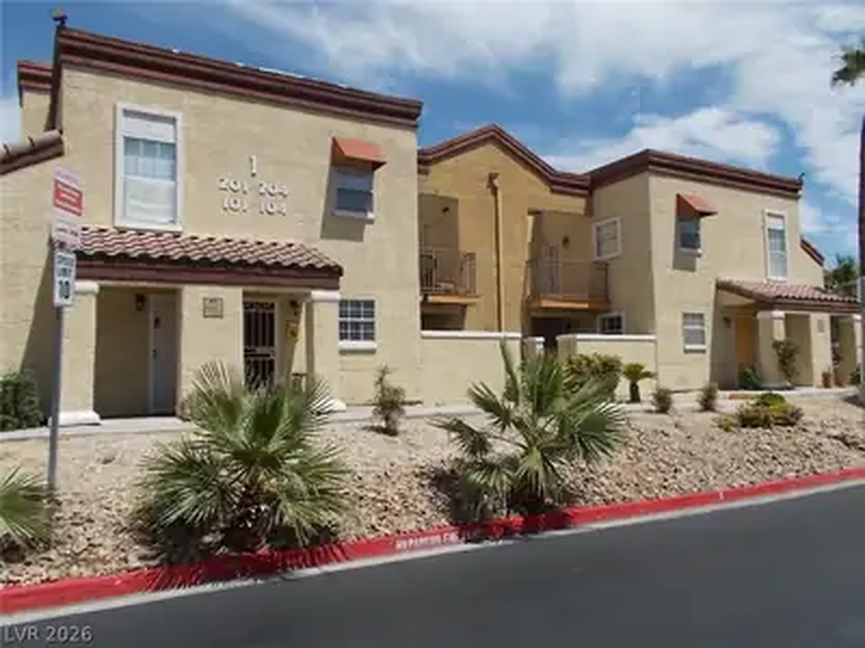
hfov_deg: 67.3
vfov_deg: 53.1
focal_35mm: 26
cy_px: 324
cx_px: 432
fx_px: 650
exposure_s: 1/200
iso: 80
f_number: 8
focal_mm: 4.6
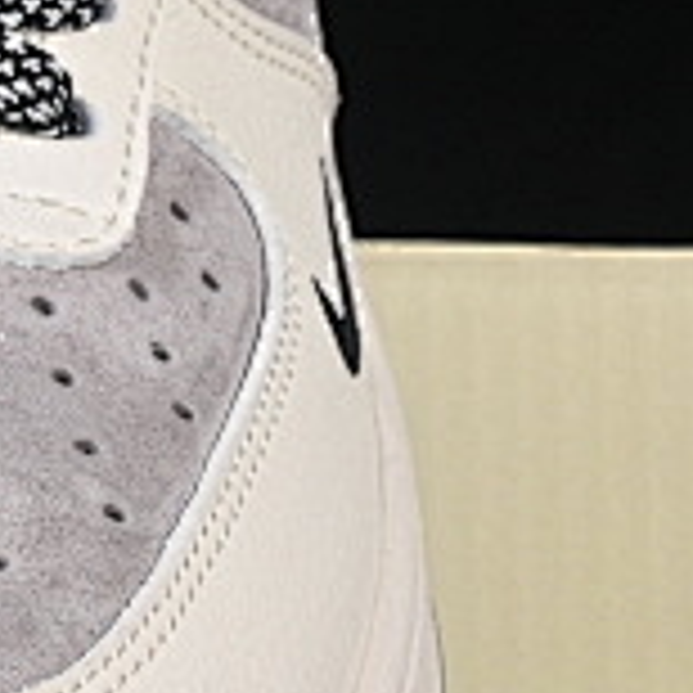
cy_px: 261
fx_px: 10102
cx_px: -724
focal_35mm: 446
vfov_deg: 3.9
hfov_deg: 3.9
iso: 160
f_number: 8
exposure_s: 1/80
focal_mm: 50
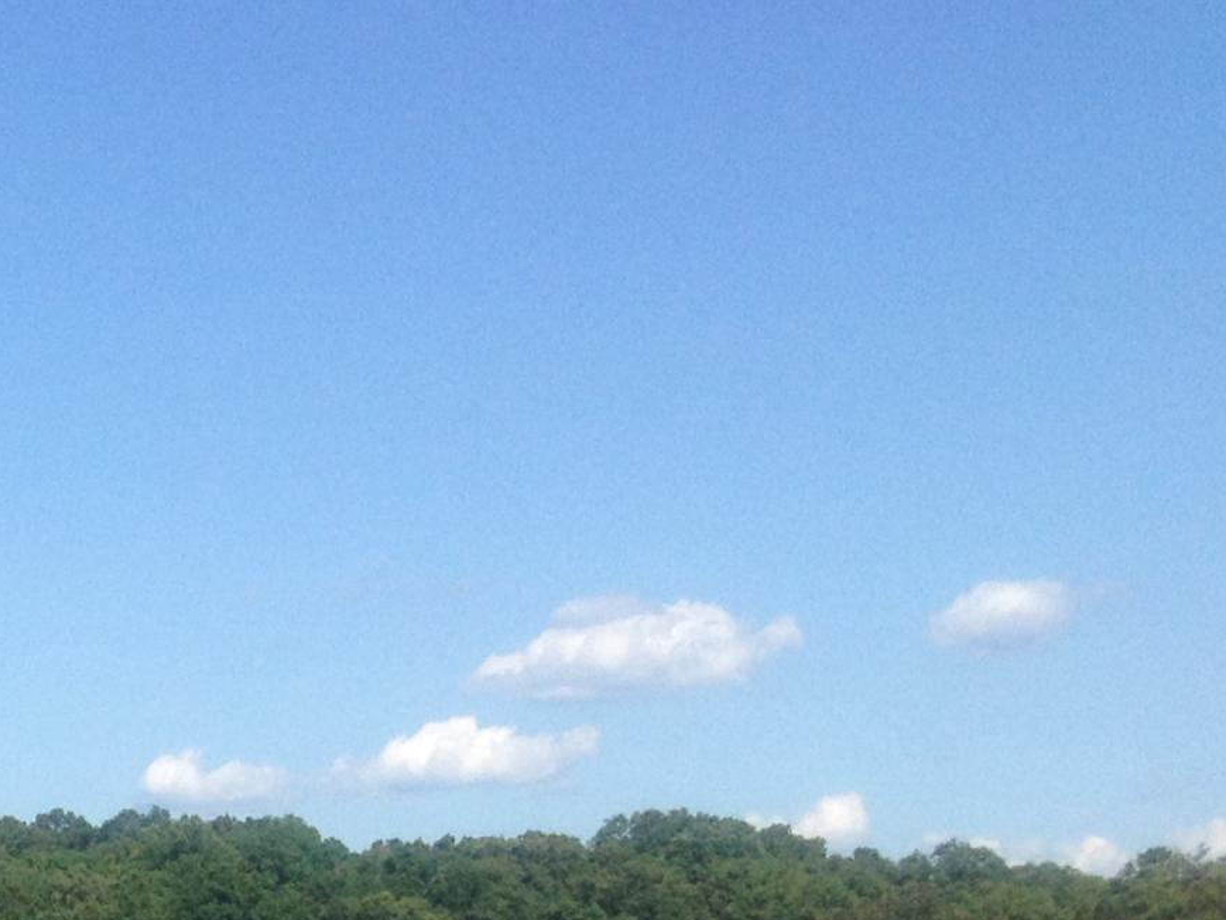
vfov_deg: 11.7
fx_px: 4285
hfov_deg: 14.6
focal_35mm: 121
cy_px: 1432
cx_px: -846
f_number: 2.4
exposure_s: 1/1623
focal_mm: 4.28
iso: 50
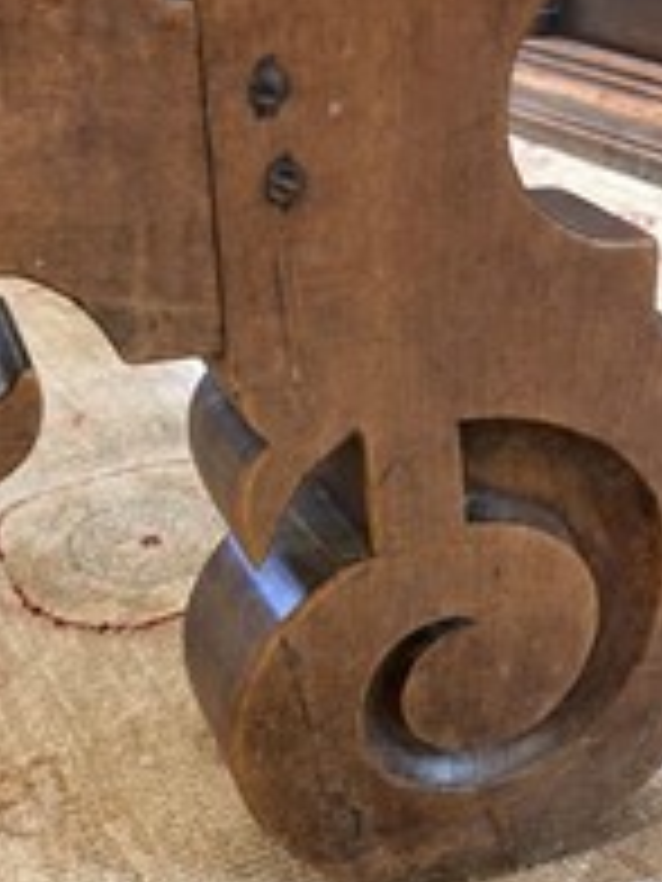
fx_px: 1300
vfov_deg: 37.4
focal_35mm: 51
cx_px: 230
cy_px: 522
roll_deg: +2.6
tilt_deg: -28.5
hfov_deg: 28.4
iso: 400
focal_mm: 5.1
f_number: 1.6
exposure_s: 1/33
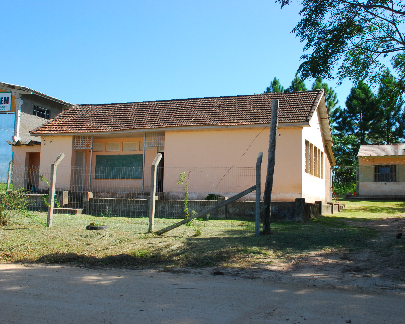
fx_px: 491
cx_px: 238
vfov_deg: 36.5
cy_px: 163
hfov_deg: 44.6
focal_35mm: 41
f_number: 11
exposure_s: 1/250
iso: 450
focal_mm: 24
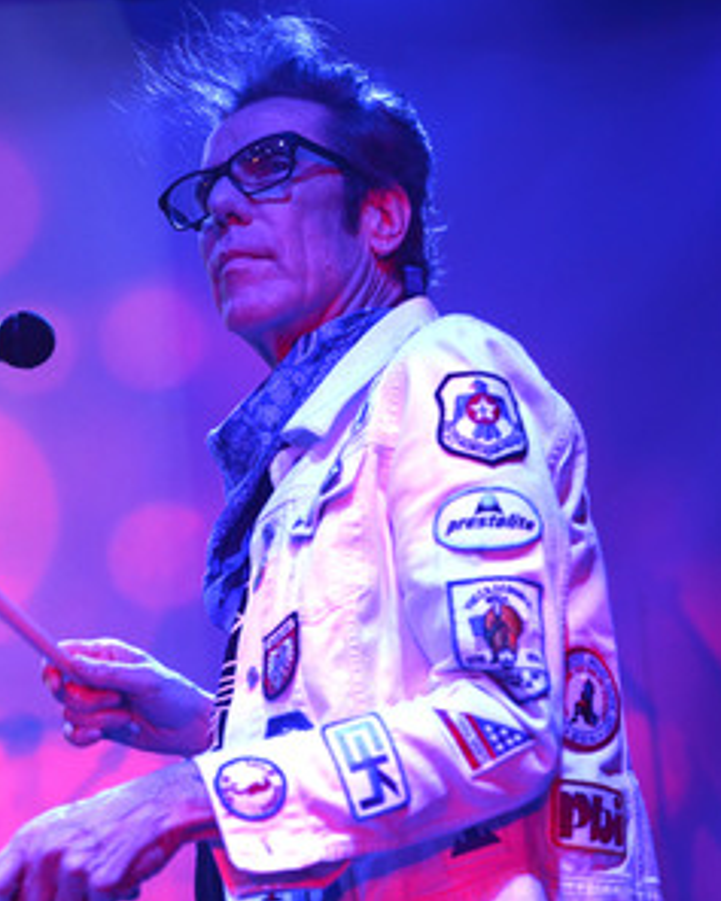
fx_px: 2666
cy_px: 447
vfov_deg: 19.2
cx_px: 281
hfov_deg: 15.4
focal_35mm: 100
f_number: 2.8
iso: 2000
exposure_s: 1/160
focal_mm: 70
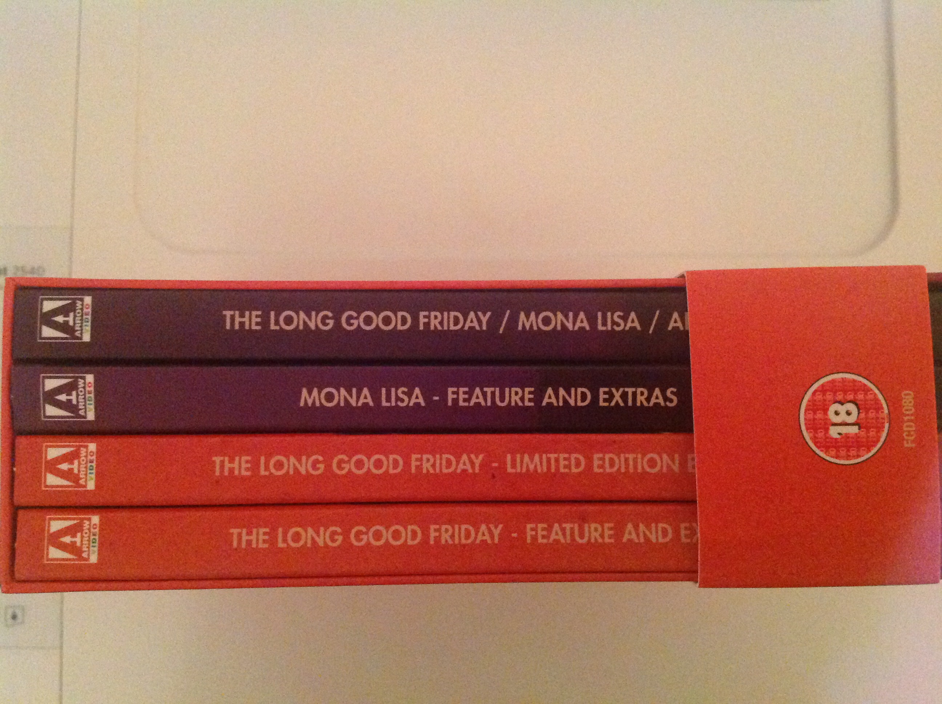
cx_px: 471
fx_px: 951
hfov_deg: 52.7
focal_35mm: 35
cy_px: 352
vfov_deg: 40.6
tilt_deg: -86.3
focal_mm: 4.28
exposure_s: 1/17
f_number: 2.4
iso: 800
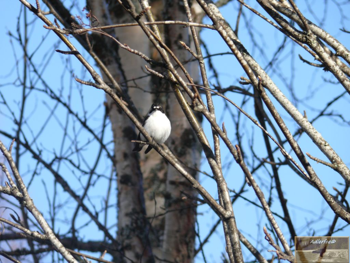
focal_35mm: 420
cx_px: 175
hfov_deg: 4.7
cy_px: 132
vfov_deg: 3.5
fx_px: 4247
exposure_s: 1/250
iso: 100
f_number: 5.6
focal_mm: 88.8
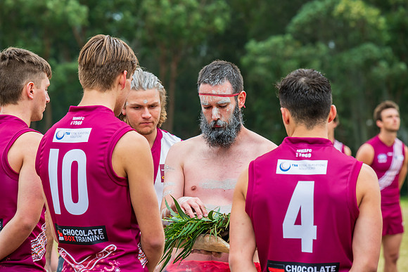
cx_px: 204
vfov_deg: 6.9
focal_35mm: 200
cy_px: 136
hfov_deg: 10.3
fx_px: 2267
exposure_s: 1/200
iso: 560
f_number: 7.1
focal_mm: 200
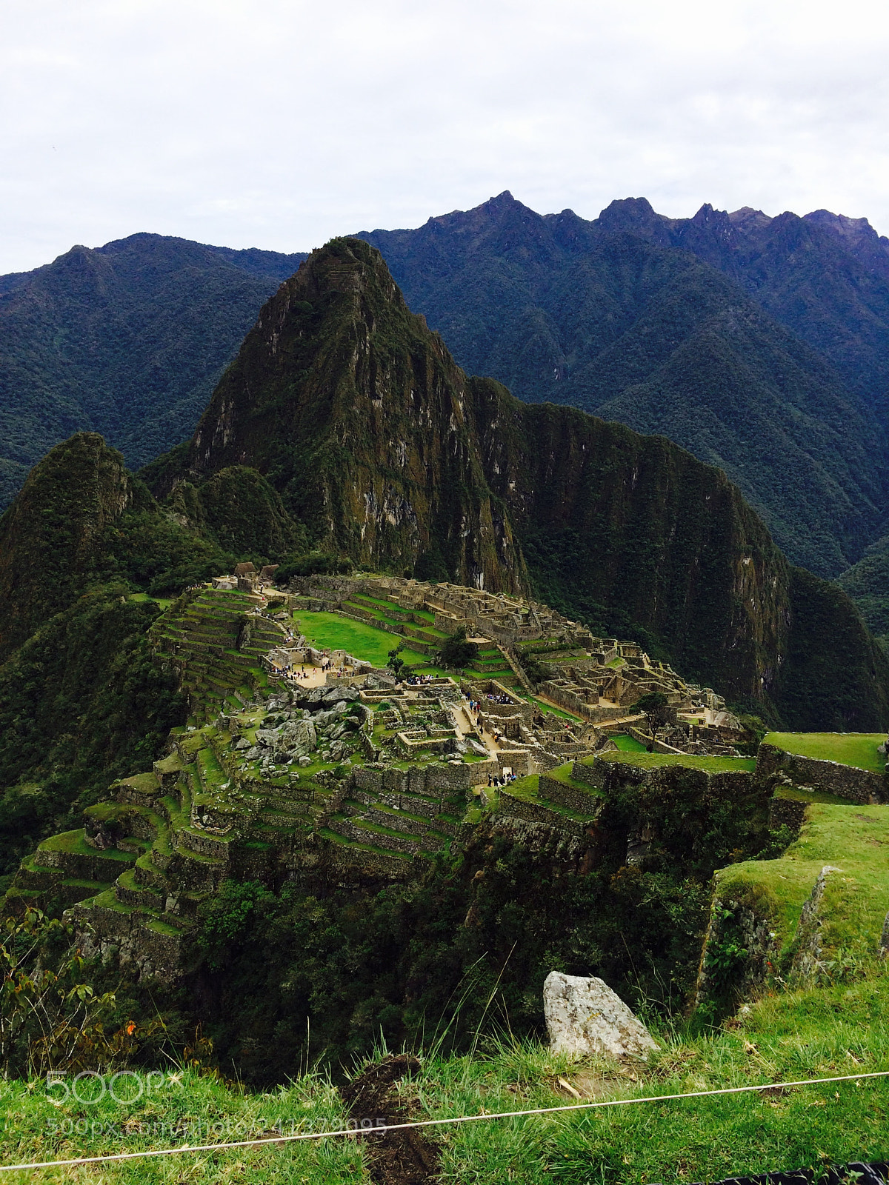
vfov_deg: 61.7
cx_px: 444
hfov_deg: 48.2
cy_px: 592
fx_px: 993
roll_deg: -0.6
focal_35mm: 29
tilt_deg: -10.3
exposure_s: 1/1466
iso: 32
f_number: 2.2
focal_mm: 4.15
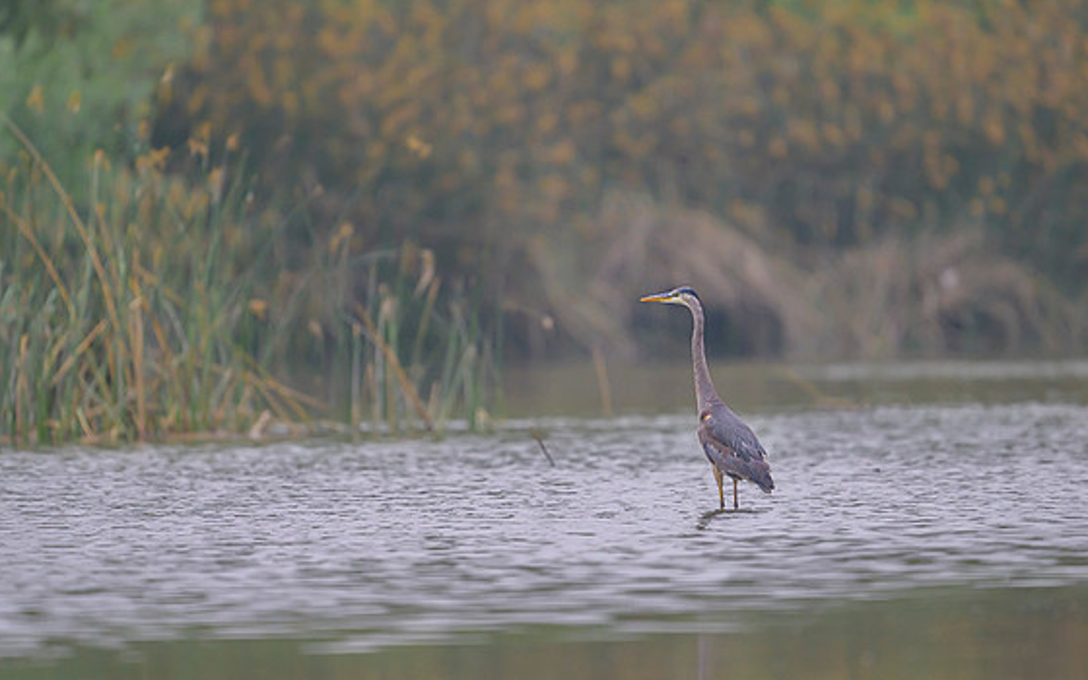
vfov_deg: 2.0
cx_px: 606
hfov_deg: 3.2
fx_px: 19748
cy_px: 330
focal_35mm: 666
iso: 800
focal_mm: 560
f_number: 4
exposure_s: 1/1600
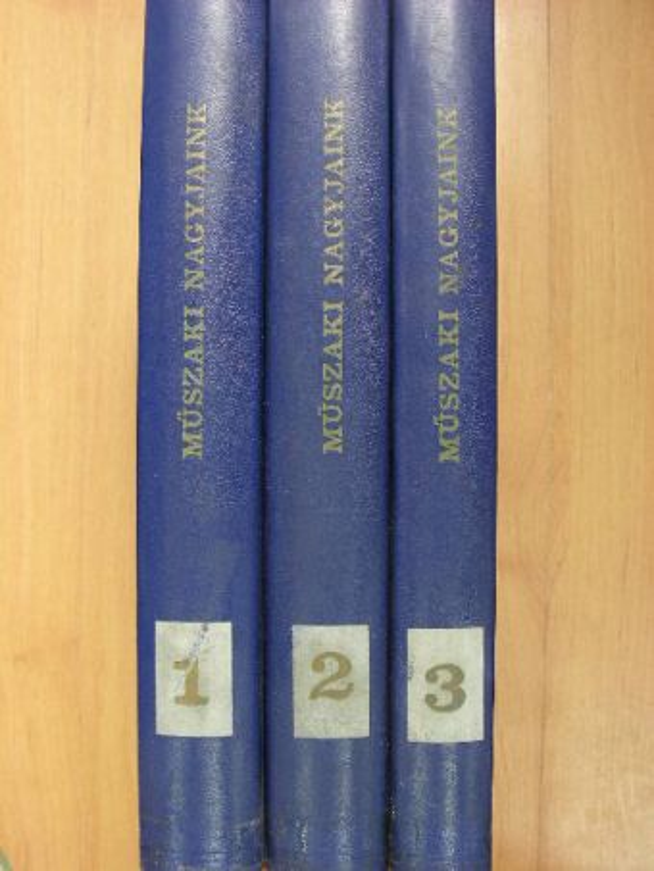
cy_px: 436
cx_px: 327
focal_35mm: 44
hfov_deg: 32.9
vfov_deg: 42.9
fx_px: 1108
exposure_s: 1/11.2
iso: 100
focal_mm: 7.4
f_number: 3.5
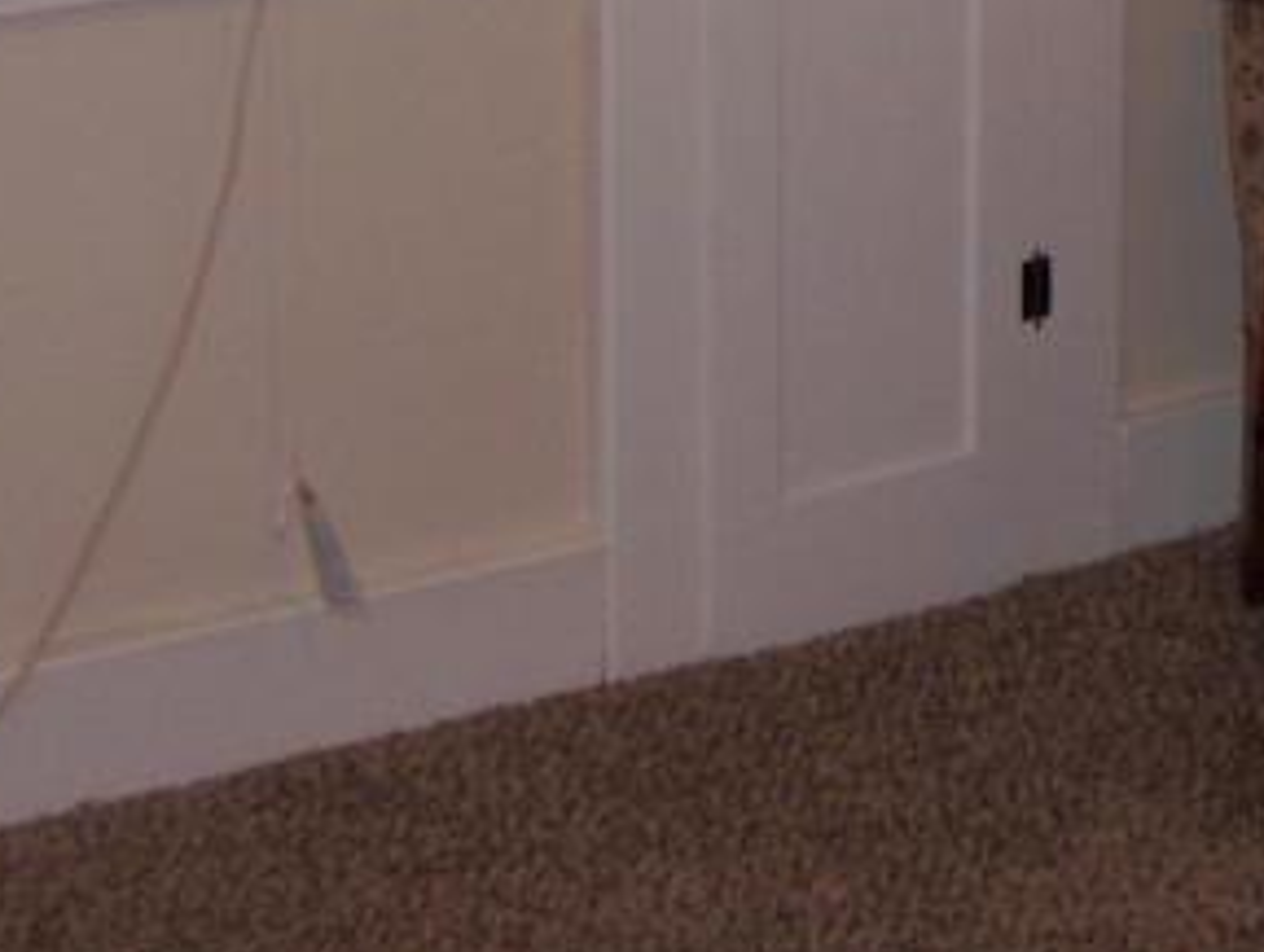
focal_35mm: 138
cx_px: 1538
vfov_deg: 10.6
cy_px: -252
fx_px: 5047
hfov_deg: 13.8
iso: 100
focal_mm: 8
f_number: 2.8
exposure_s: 1/60
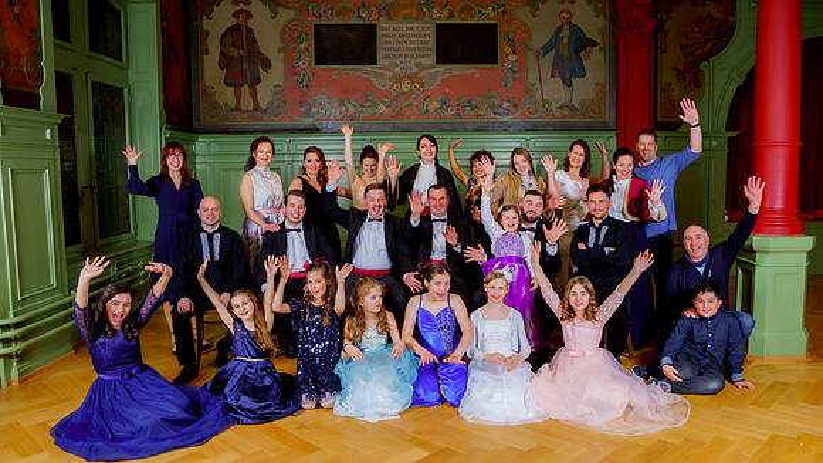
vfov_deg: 41.7
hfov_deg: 68.1
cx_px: 453
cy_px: 223
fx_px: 607
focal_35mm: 28
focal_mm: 24
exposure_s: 1/80
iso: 100
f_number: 6.3
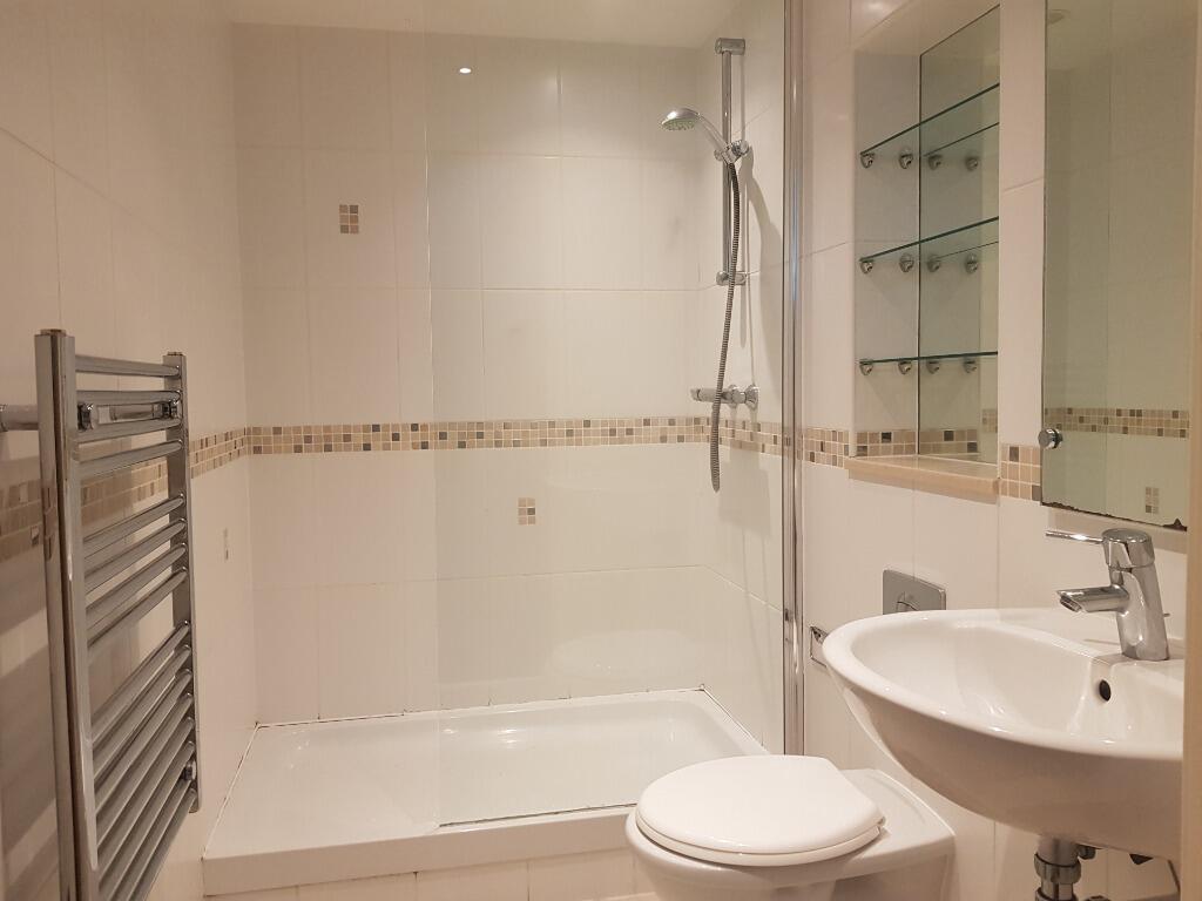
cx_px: 601
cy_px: 450
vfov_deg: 53.1
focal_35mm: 26
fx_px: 903
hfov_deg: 67.3
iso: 100
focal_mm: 4.2
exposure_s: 1/50
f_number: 1.7
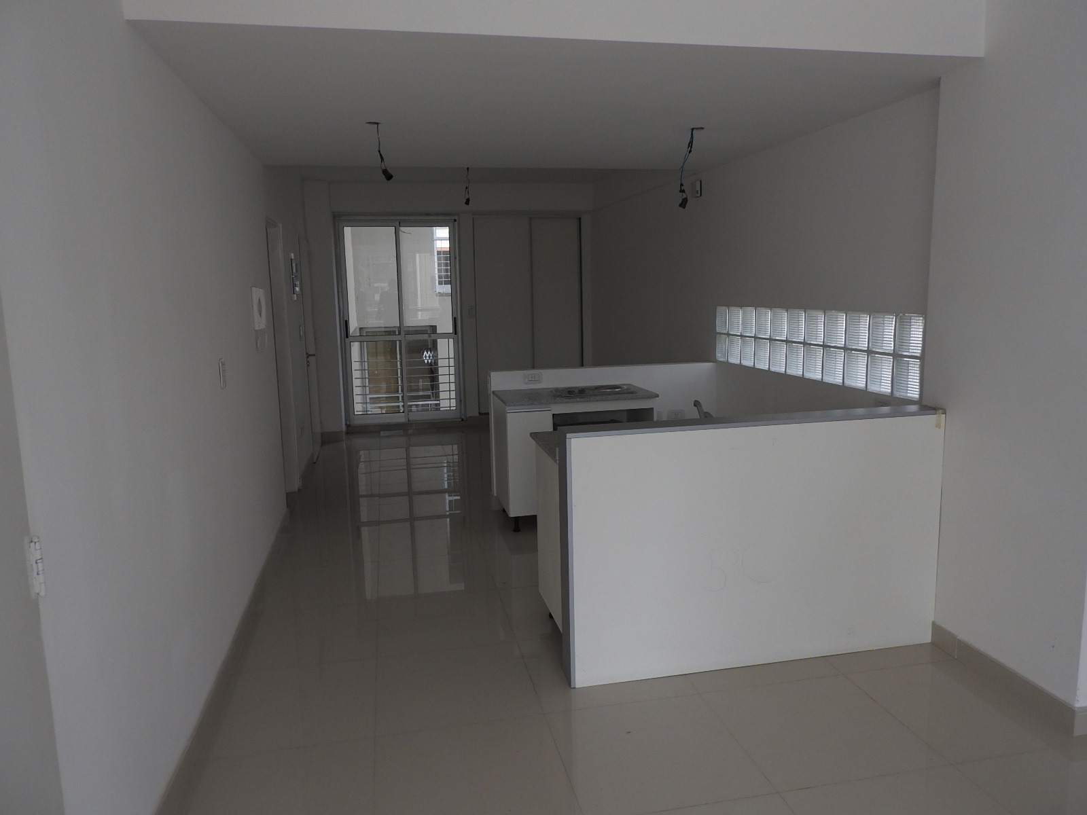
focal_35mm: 24
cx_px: 544
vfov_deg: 56.8
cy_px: 408
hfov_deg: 71.6
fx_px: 754
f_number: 3.3
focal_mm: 4.3
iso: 100
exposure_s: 1/400
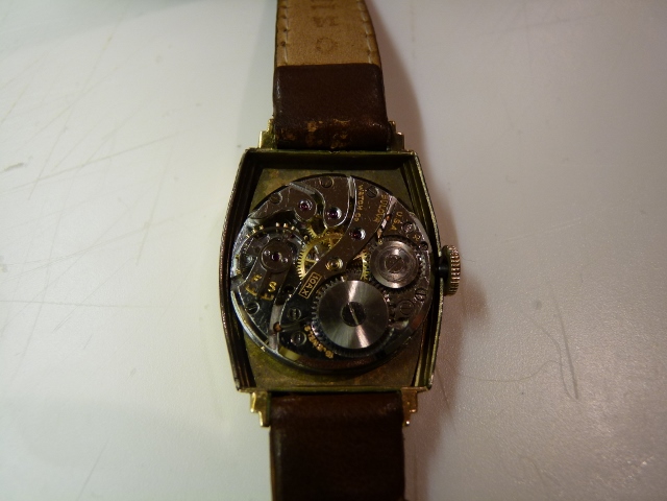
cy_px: 250
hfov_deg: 56.8
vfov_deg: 44.2
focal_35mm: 32
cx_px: 334
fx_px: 617
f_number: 3
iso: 125
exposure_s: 1/30
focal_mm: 5.6
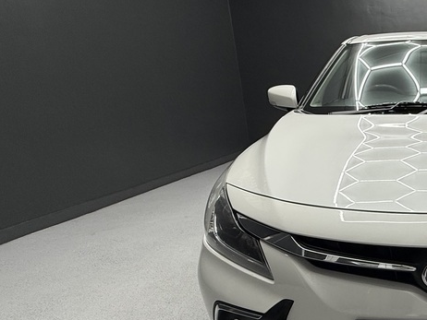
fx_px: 383
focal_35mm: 31
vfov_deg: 44.6
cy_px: 220
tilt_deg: -18.7
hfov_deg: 48.1
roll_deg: +0.2
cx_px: 427
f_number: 2.2
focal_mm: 2.22
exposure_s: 1/100
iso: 80
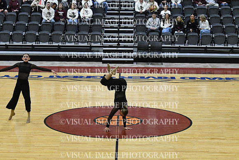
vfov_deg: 13.0
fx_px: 697
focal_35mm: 105
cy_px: 80
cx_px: 120
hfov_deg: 19.5
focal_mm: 70
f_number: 4
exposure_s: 1/500
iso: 5000
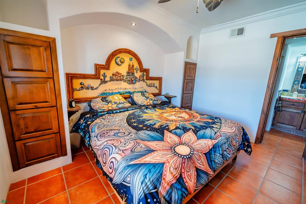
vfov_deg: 81.2
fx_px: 119
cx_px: 153
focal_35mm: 14
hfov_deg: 104.3
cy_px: 102
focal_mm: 14
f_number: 4
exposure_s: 1/45
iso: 1000
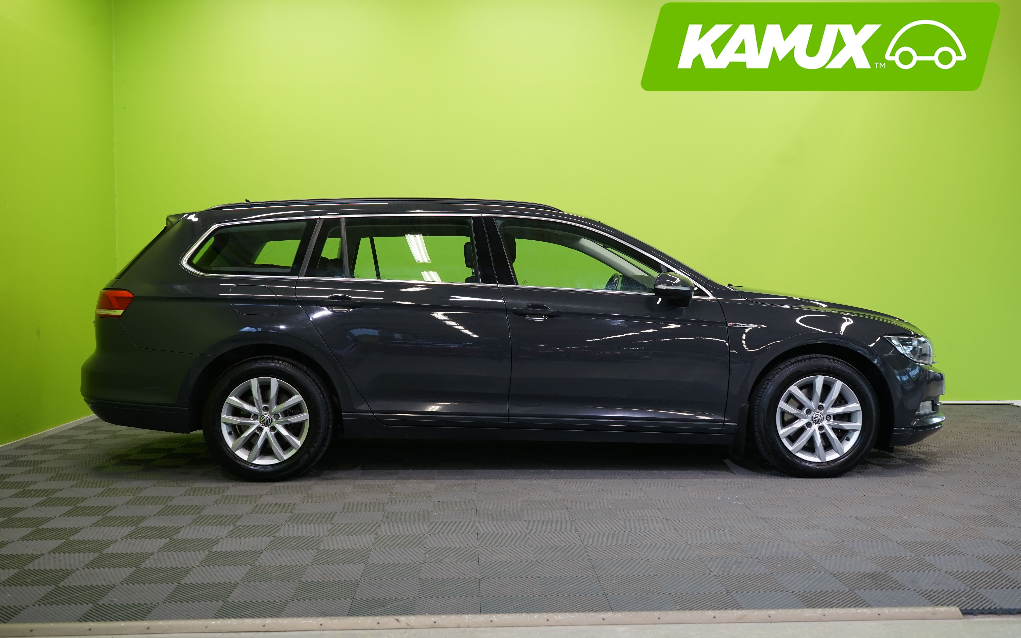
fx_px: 974
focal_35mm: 35
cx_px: 511
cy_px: 313
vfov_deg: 36.3
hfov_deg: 55.3
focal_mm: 34
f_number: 6.3
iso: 640
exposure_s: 1/30
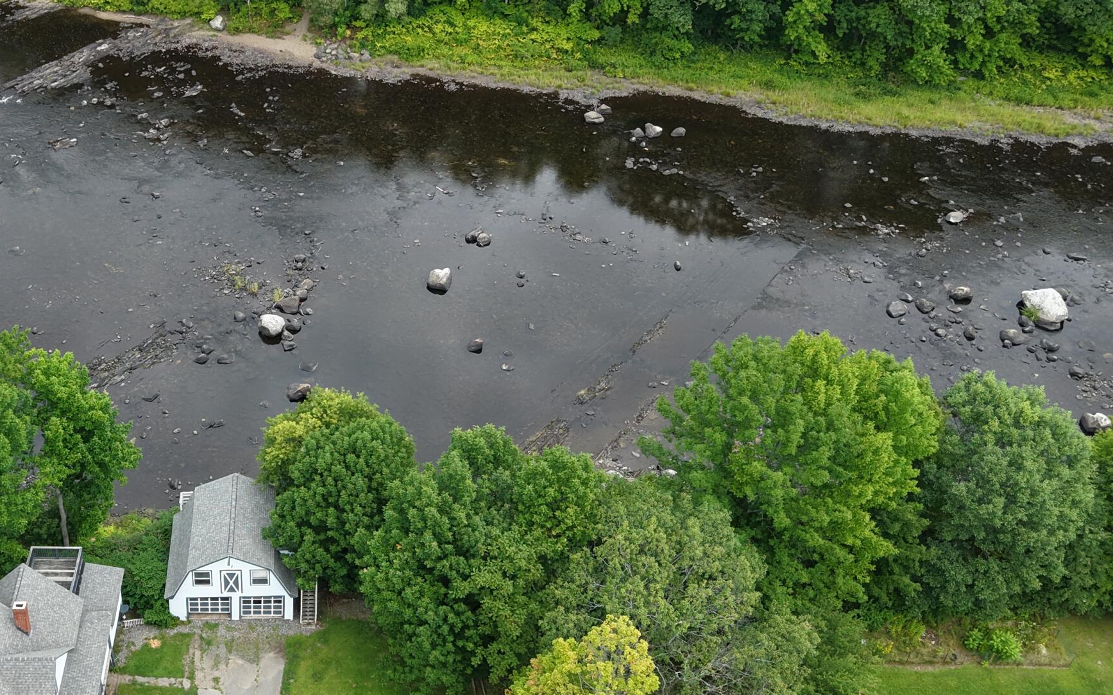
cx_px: 343
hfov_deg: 44.4
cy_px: 342
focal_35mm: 44
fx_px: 1335
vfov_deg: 29.2
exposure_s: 1/800
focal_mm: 8.67
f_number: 1.8
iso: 100
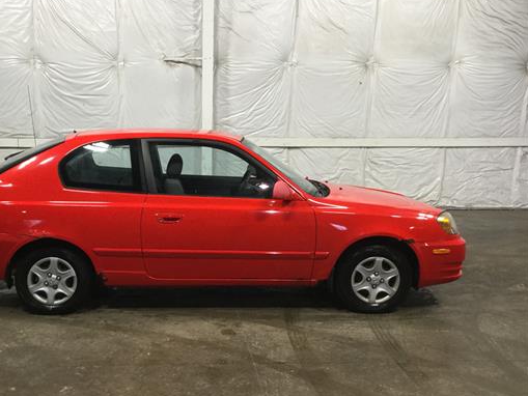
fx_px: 595
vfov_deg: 36.8
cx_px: 199
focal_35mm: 39
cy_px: 201
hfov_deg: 47.4
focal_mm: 3.3
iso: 80
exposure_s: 1/30
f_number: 2.4
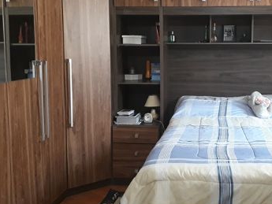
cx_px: 183
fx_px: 369
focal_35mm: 47
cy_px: 82
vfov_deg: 30.8
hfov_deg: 39.9
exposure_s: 1/15
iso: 200
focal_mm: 3.6
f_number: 1.9
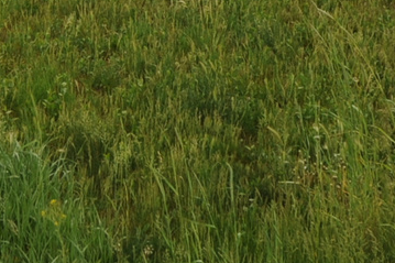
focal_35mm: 137
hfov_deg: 14.6
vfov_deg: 9.2
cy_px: -305
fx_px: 1502
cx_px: -37
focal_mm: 24
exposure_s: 1/125
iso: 280
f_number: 9.5
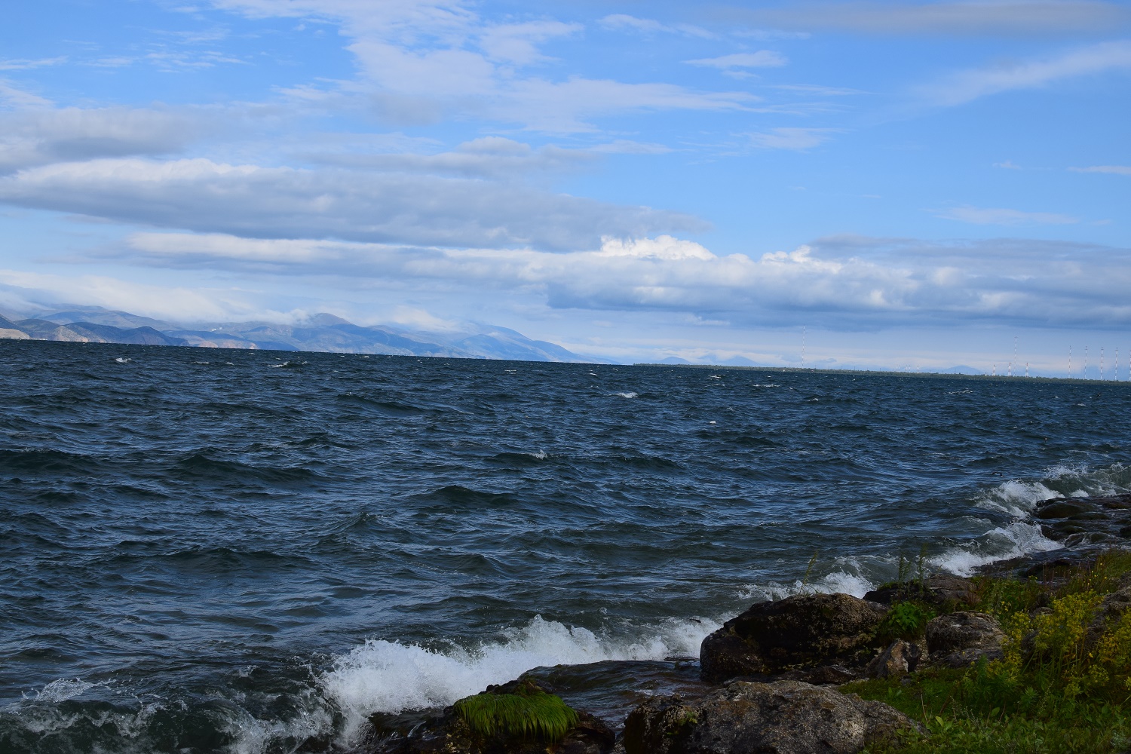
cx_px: 566
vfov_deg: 25.8
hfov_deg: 37.9
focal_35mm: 52
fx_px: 1649
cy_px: 377
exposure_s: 1/500
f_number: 11
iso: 320
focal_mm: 35
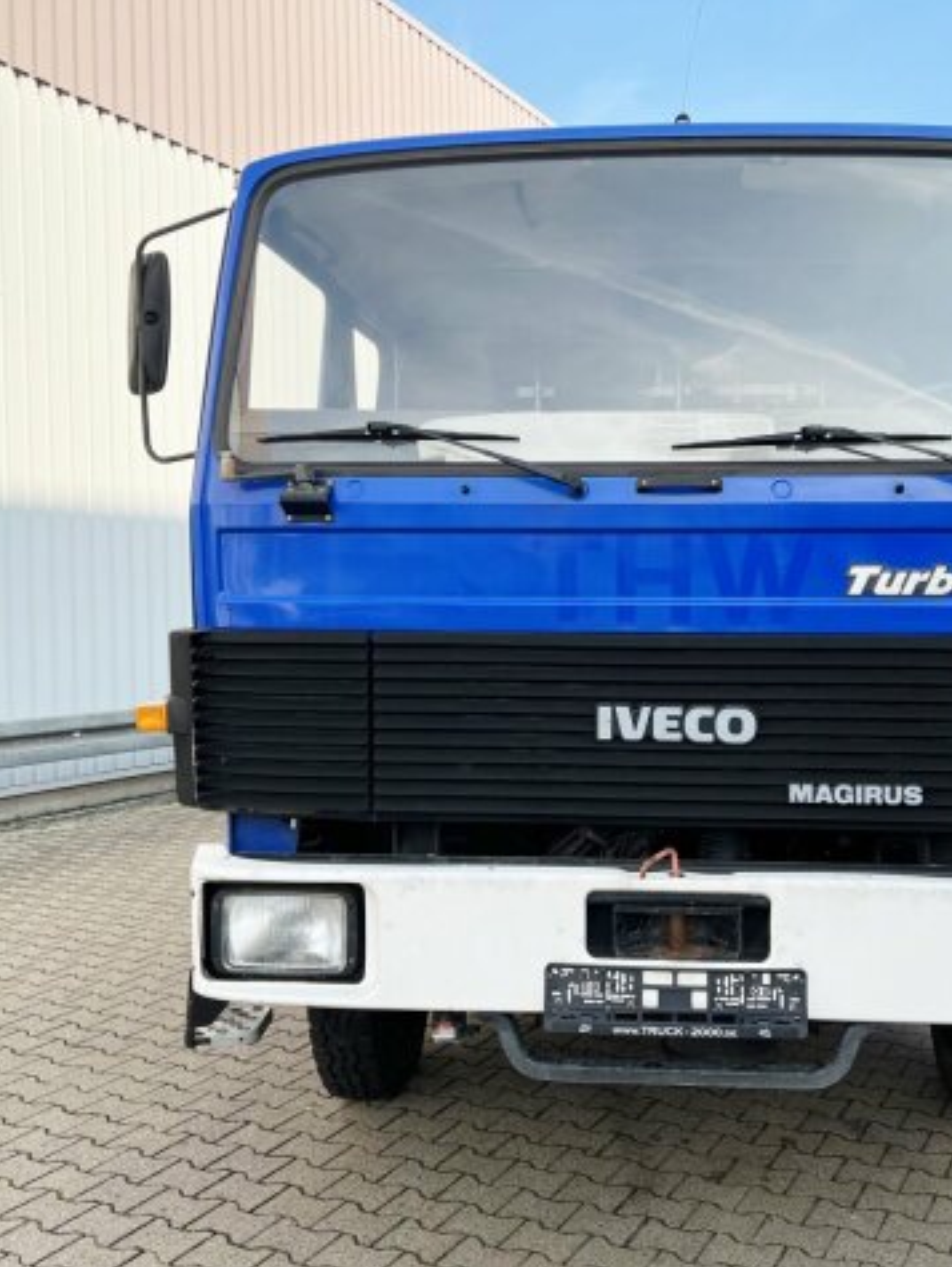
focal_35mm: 35
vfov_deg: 52.6
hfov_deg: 40.5
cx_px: 595
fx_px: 1282
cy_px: 638
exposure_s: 1/1724
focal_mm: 5.7
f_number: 1.5
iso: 50
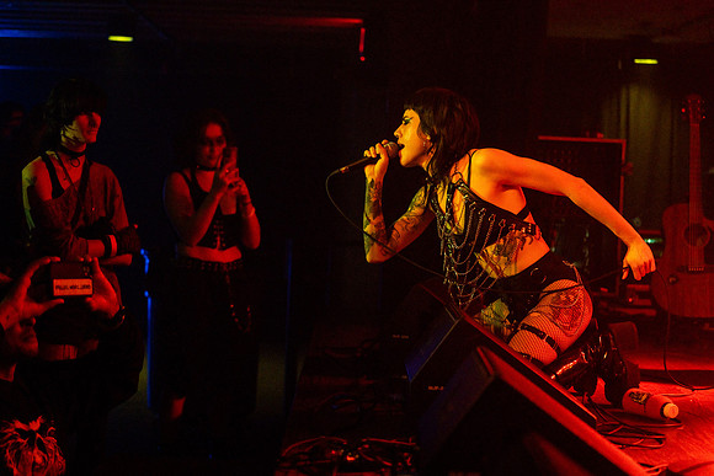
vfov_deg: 19.5
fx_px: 1389
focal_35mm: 70
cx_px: 357
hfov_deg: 28.8
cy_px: 238
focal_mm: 70
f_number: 2.8
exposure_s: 1/320
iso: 3200
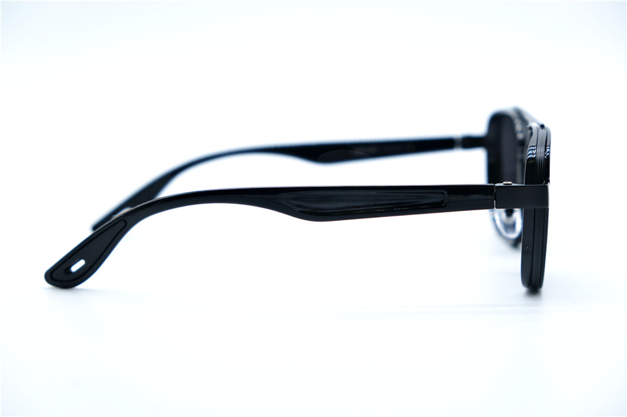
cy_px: 208
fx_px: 1445
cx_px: 314
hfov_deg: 24.5
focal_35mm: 83
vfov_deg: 16.4
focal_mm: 55
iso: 160
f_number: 5
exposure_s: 1/160
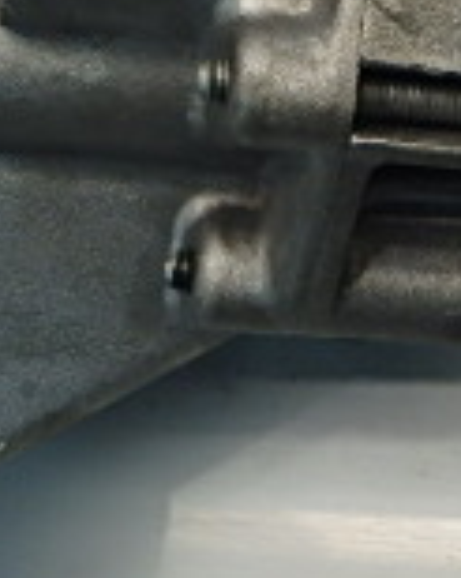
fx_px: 2014
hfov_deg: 12.8
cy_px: 0
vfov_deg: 16.0
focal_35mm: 118
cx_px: 536
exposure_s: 1/40
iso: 200
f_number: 4.6
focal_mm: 5.2
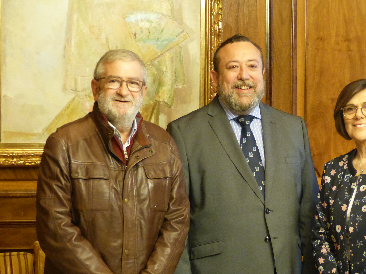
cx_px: 233
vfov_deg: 14.0
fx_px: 1121
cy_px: 171
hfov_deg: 18.5
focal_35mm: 106
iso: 500
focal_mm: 15
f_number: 2.8
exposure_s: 1/15
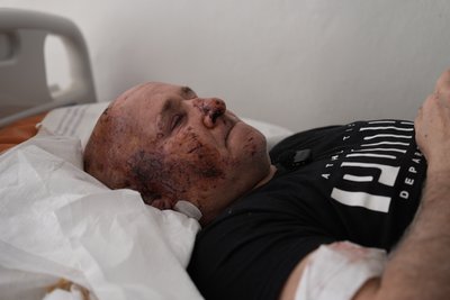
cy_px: 150
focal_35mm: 70
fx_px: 875
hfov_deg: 28.8
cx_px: 225
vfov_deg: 19.5
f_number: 2.8
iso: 100
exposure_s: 1/125
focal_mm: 70
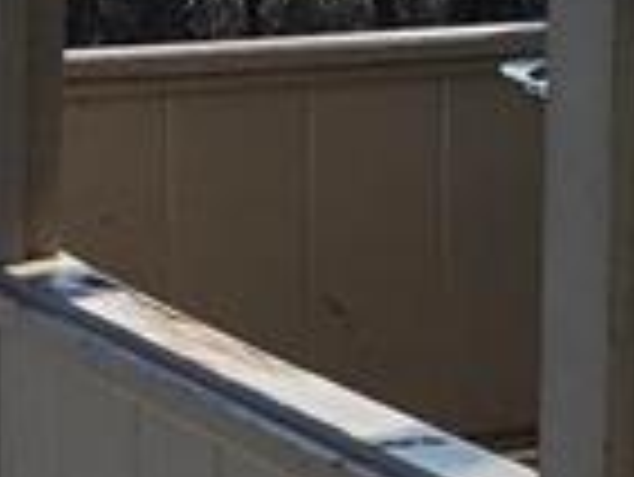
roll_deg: -2.9
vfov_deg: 7.3
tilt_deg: -5.8
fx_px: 3721
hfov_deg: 8.4
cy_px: -68
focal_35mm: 203
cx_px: 1790
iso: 20
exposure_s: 1/987
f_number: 1.8
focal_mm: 3.99
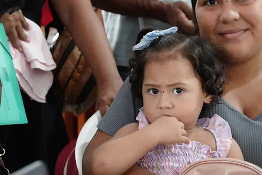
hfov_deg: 16.6
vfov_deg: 11.1
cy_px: 88
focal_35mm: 123
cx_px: 186
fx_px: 895
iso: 3200
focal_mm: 49.5
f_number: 2.8
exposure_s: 1/125
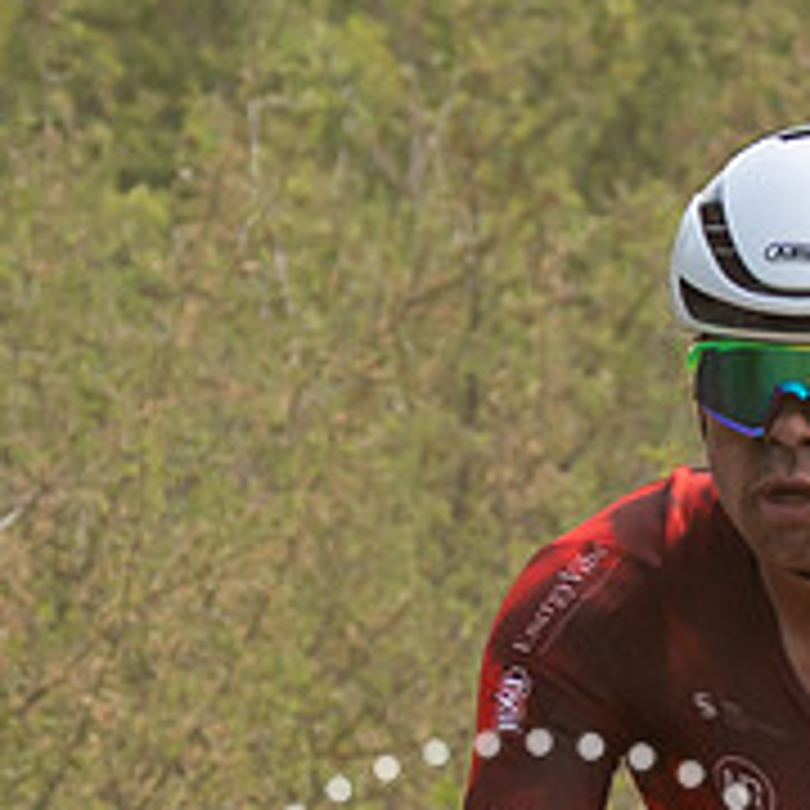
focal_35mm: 779
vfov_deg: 2.2
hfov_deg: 2.2
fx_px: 20623
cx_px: 938
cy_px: 778
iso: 160
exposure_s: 1/1000
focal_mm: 91
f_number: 5
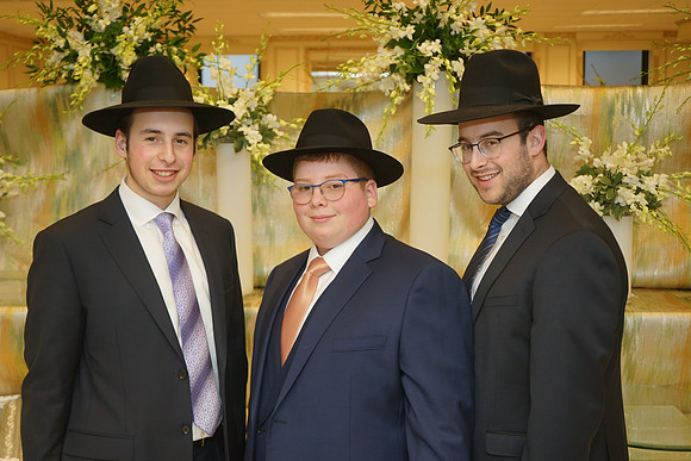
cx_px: 346
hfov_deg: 42.7
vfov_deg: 29.3
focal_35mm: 46
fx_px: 883
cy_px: 230
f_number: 5
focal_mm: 46
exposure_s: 1/100
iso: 400
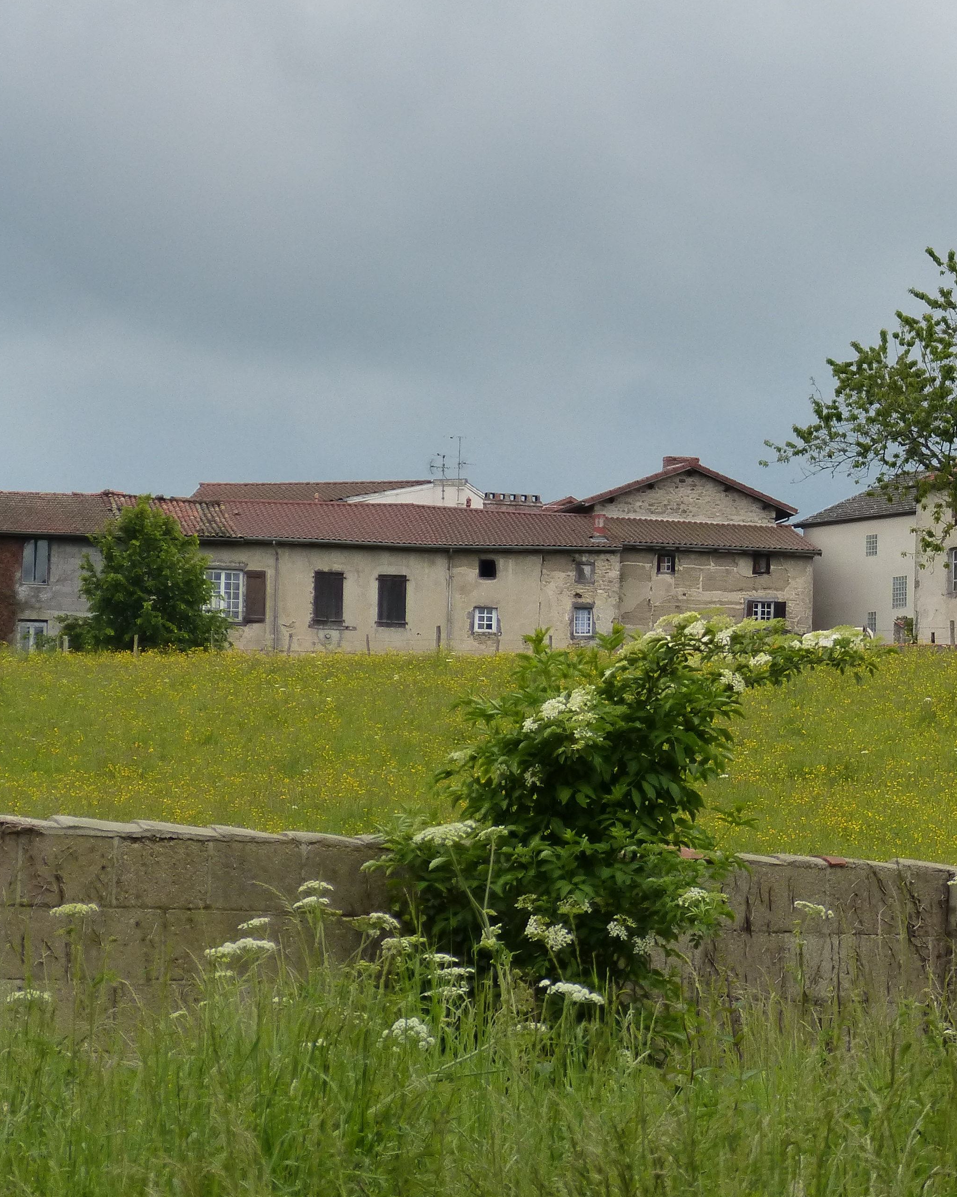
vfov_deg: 7.8
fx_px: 8745
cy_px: 462
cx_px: 1062
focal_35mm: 247
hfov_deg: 6.2
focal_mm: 25.4
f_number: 4
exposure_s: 1/500
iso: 160
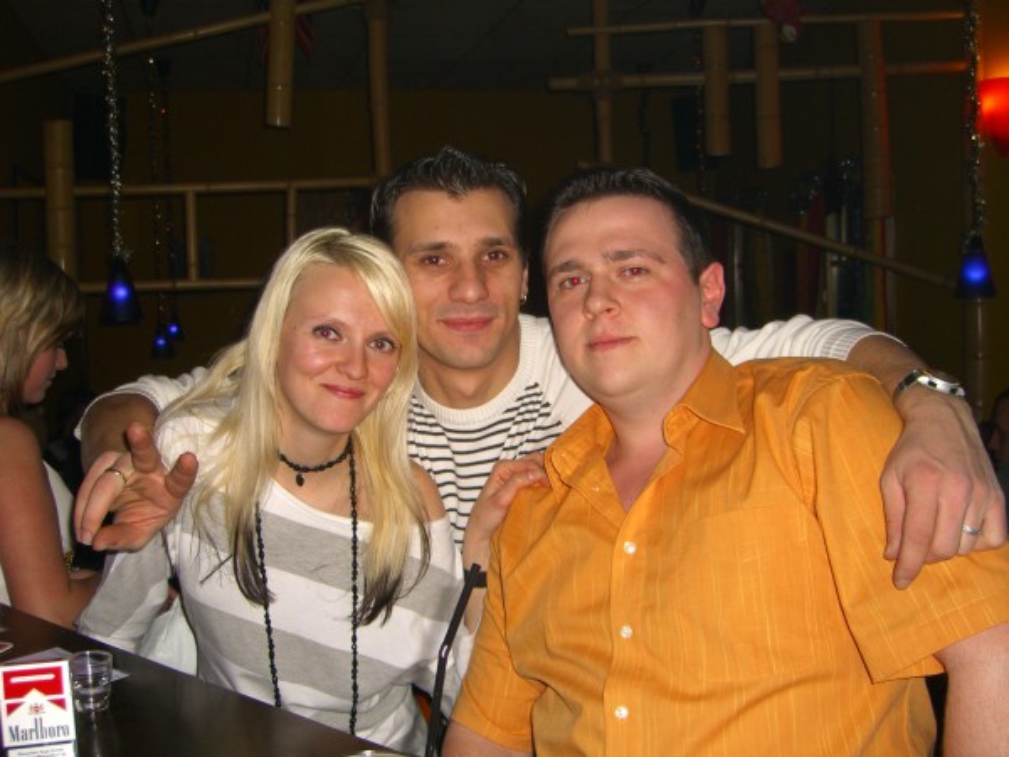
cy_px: 378
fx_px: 1108
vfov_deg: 37.7
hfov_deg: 49.0
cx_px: 504
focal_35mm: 38
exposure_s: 1/60
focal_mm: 7.9
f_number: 2.8
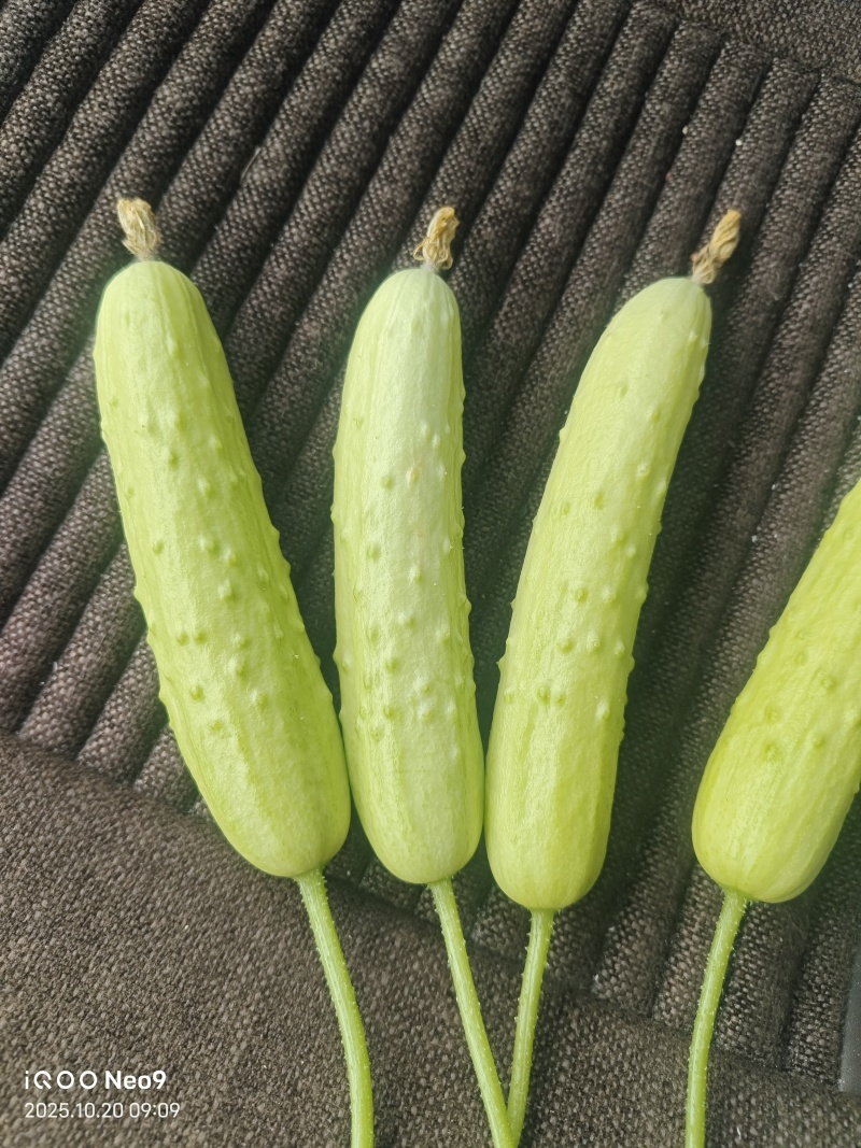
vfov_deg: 73.9
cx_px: 430
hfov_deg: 58.9
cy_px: 574
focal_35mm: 23
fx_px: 763
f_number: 1.88
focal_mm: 5.56
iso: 166
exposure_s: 1/100
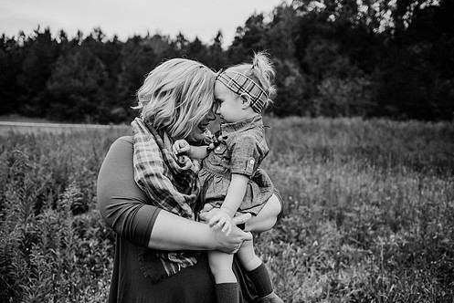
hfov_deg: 65.2
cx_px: 199
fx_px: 353
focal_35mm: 28
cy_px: 175
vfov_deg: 46.3
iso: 125
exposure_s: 1/800
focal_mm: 24
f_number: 2.2
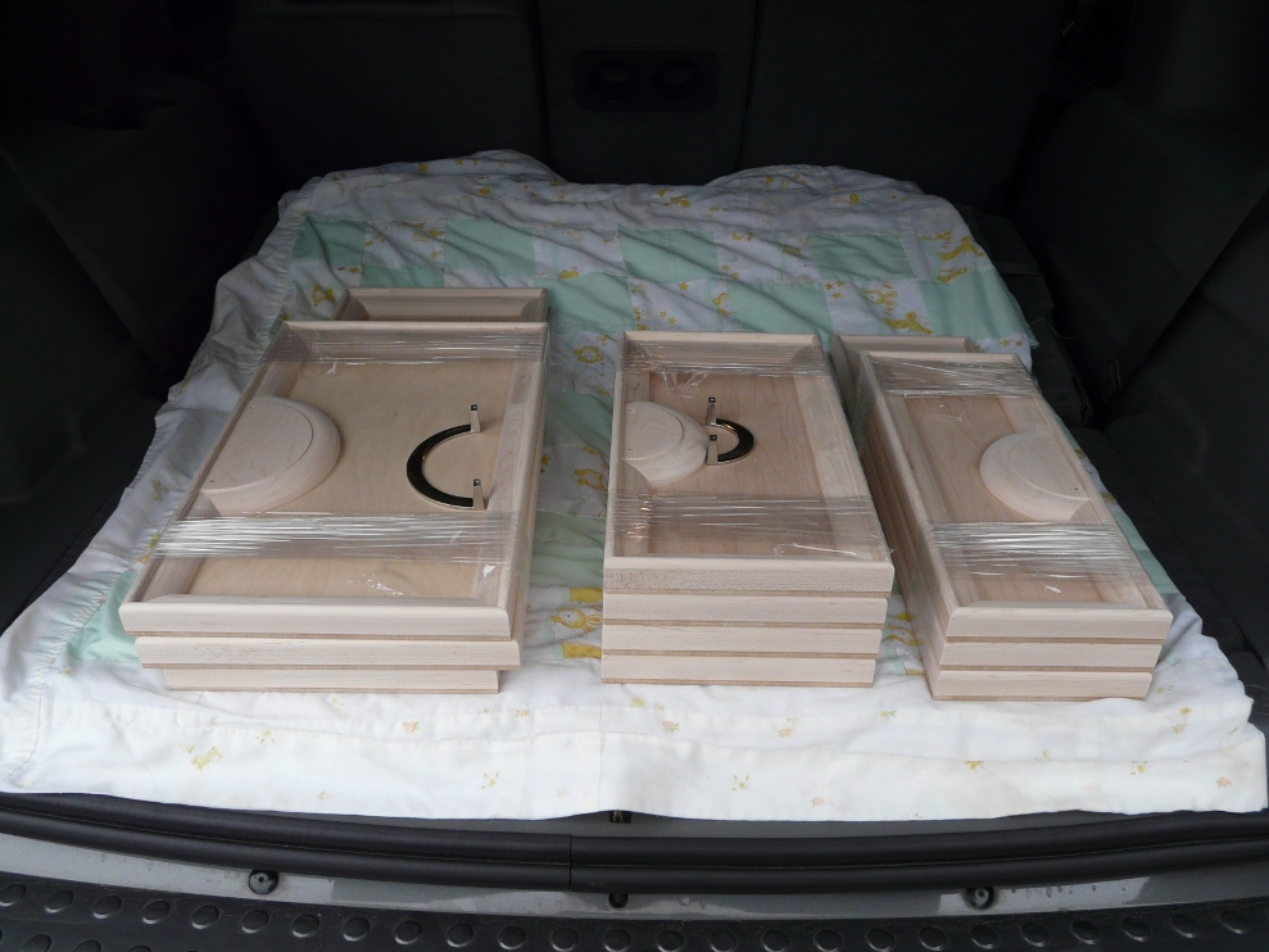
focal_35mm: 29
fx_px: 1063
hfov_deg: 61.7
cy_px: 485
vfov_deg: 48.2
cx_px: 633
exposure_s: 1/80
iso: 100
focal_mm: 4.6
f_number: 2.8
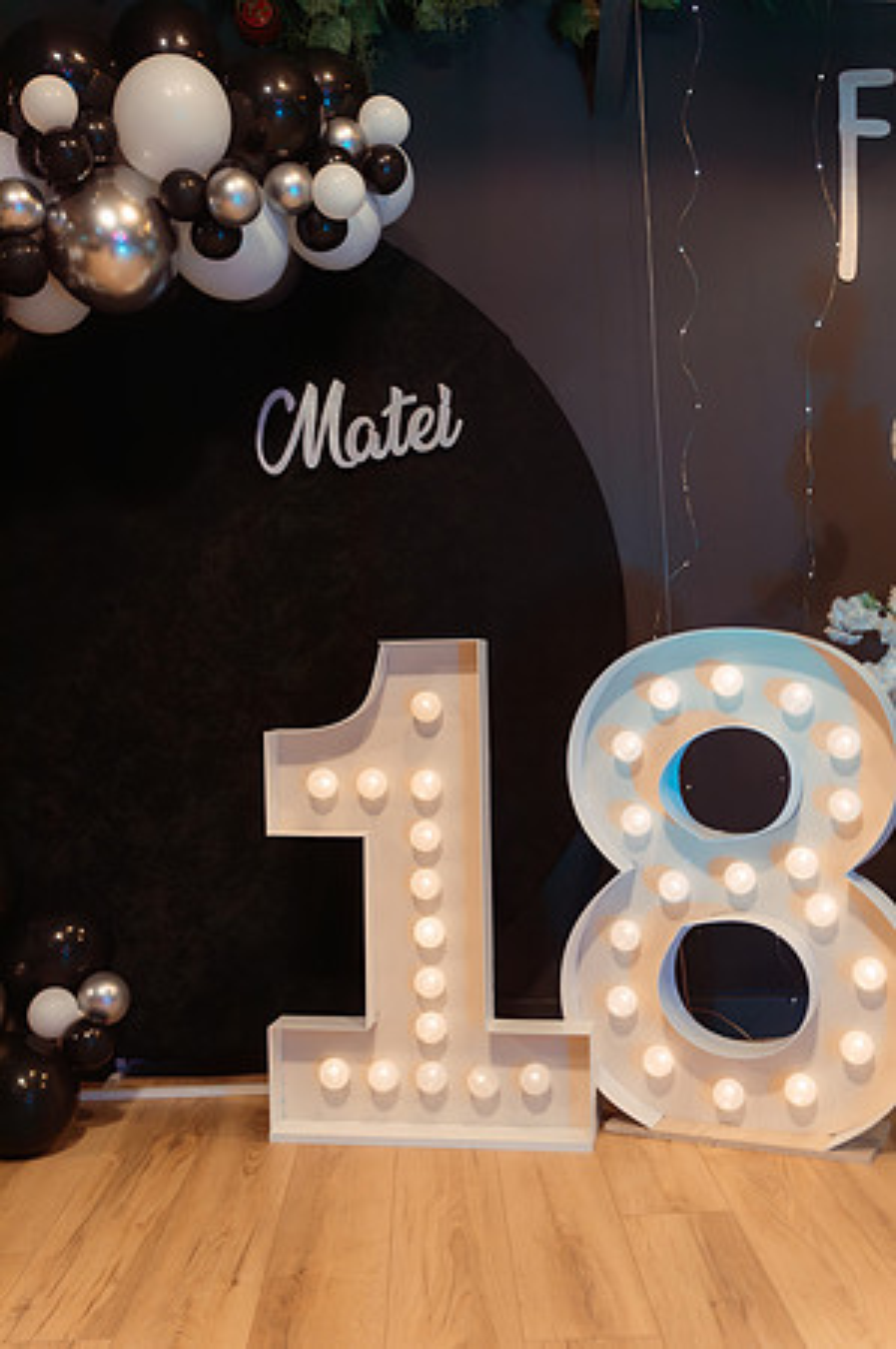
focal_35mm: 40
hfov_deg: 33.3
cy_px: 674
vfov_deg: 48.5
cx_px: 448
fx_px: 1497
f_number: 3.2
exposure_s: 1/125
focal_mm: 40
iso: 500
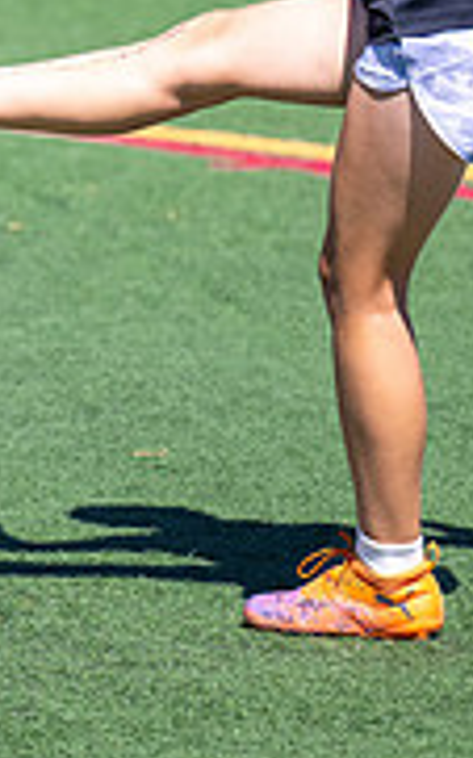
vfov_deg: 4.6
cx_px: -69
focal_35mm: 454
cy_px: 3
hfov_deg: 2.9
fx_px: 9371
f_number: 2.8
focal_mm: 103
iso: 500
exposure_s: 1/8000
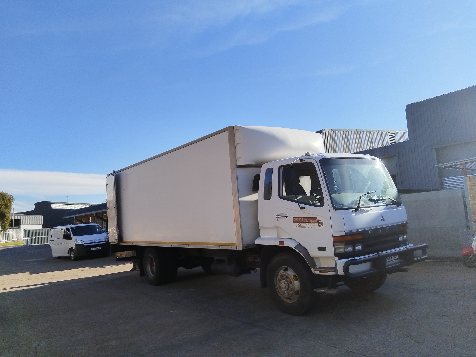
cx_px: 238
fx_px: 358
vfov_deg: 53.1
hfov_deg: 67.3
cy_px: 178
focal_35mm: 26
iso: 100
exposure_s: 1/1334
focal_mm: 4.95
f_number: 1.9
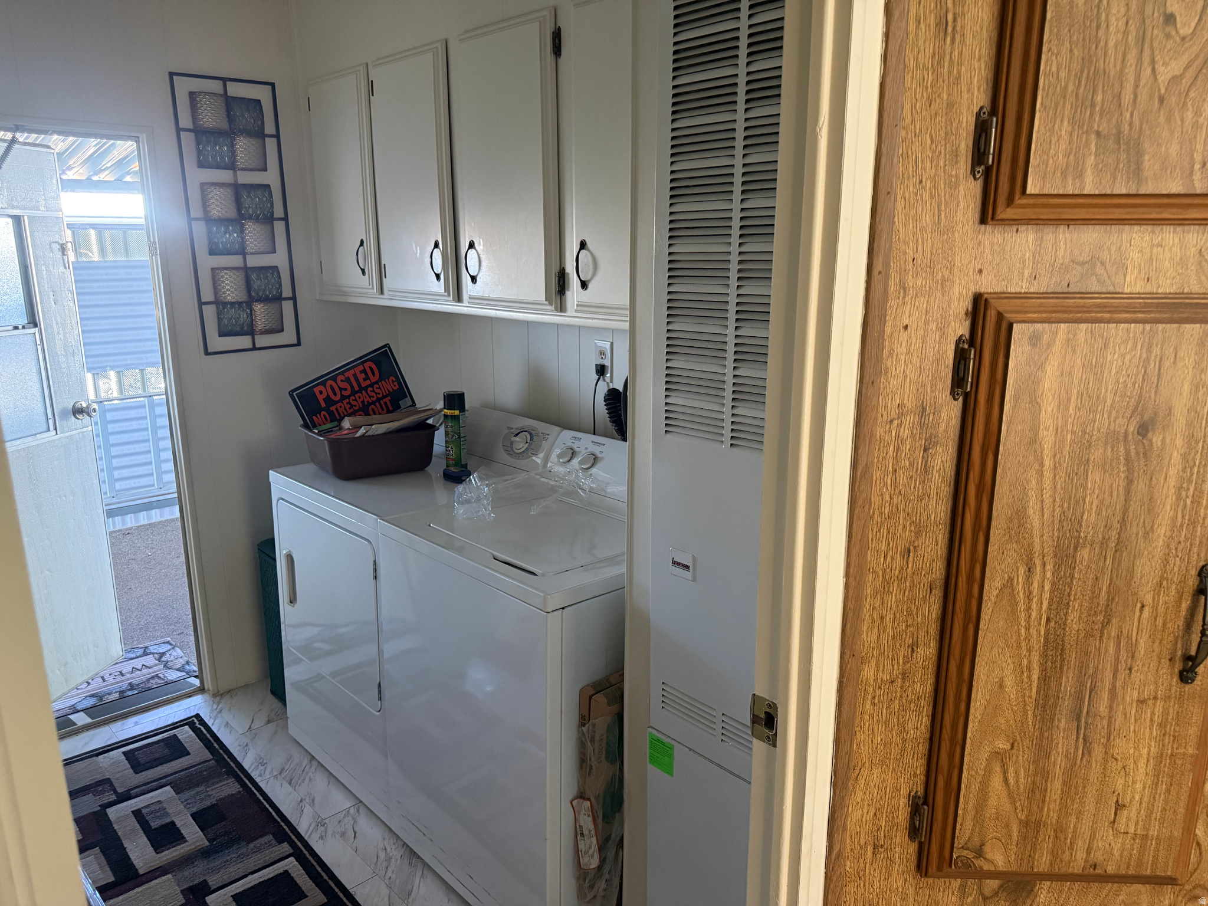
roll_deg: -0.4
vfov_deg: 56.8
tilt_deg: -13.8
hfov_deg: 71.6
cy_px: 453
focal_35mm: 24
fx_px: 838
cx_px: 604
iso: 500
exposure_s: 1/60
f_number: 1.78
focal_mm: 6.76
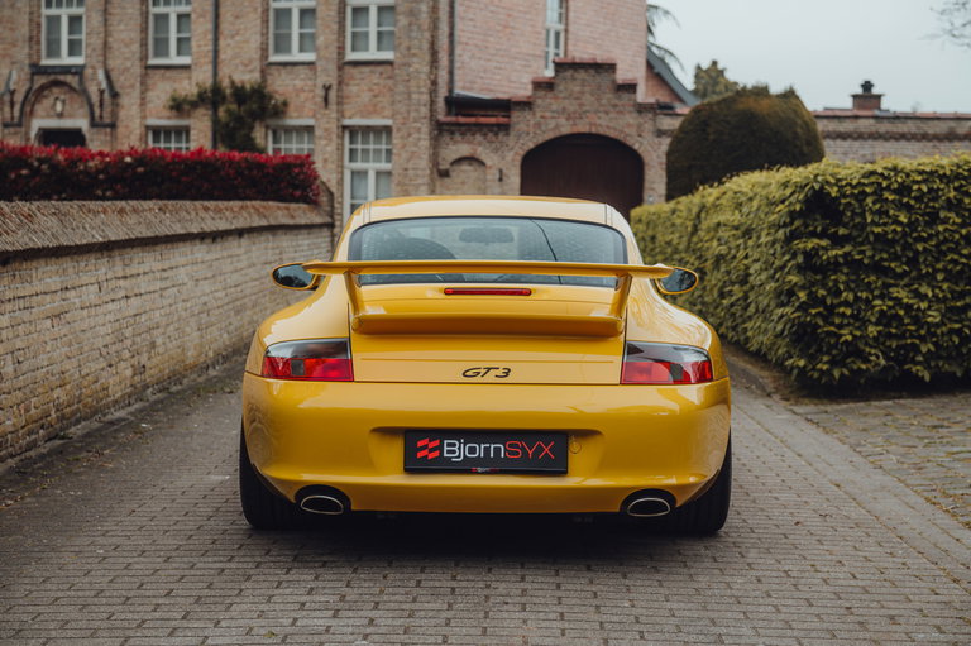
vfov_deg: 19.4
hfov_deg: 28.9
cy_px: 323
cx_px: 486
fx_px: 1887
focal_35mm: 70
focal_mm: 70
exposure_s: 1/250
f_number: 4.5
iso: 200
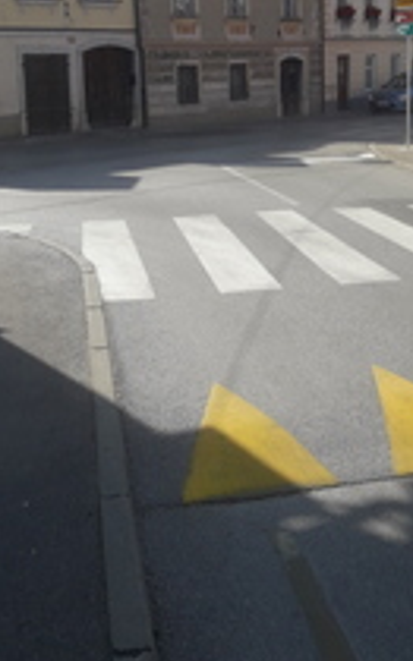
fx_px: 920
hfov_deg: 25.0
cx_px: 318
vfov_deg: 38.7
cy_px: 179
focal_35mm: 51
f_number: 1.9
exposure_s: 1/1431
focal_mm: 3.7
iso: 40
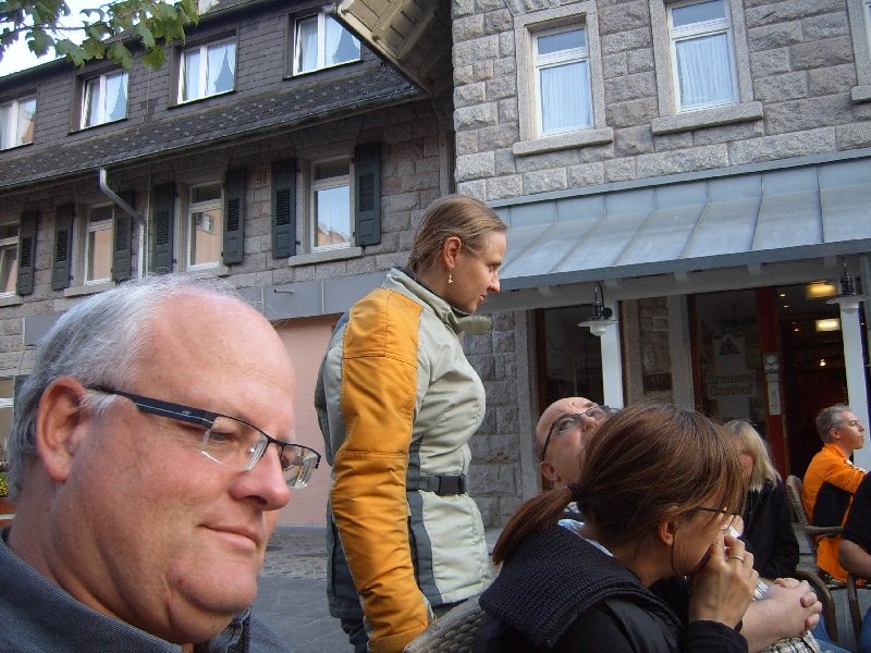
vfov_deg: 40.7
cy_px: 326
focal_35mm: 35
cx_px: 436
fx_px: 881
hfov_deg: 52.6
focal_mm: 5.8
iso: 50
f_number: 2.8
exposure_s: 1/125
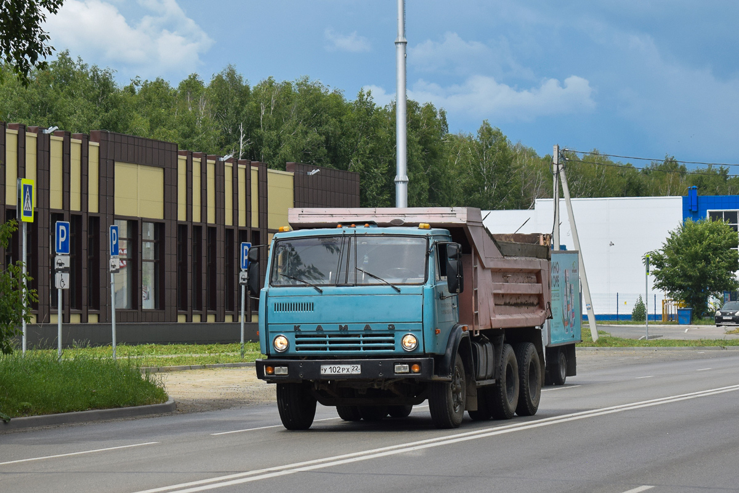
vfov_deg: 16.6
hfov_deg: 24.6
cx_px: 370
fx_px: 1693
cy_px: 246
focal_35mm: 82
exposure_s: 1/1250
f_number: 6.3
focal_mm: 55
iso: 400
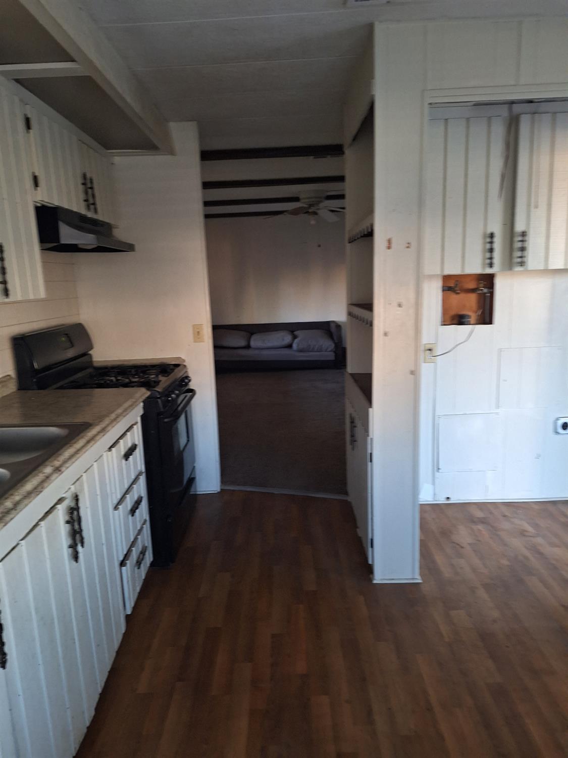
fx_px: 503
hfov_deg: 58.9
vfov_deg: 73.9
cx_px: 284
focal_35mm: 23
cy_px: 379
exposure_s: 1/40
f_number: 1.8
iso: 100
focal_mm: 5.54
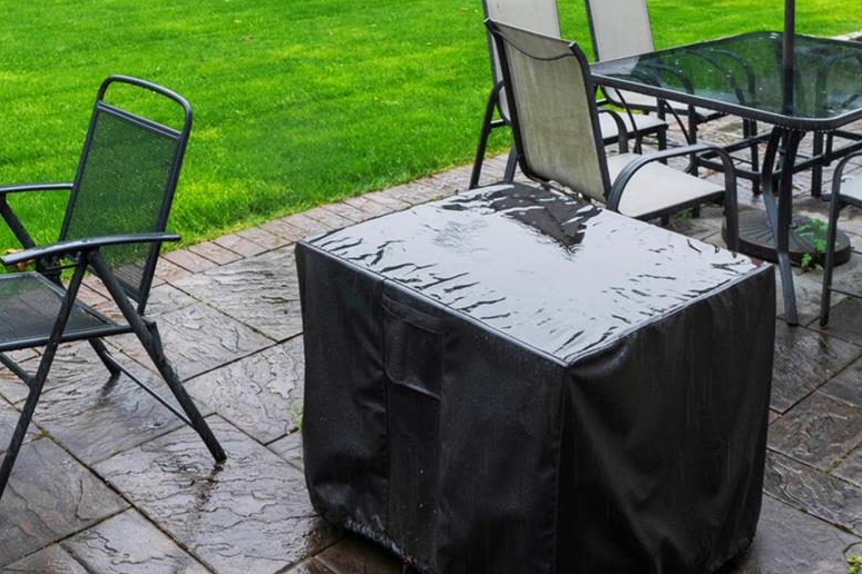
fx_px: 1077
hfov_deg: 43.0
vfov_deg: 25.7
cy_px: -171
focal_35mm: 45
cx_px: 284
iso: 400
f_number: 9
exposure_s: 1/125
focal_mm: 17
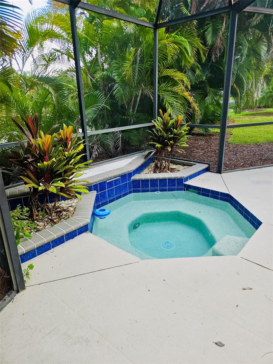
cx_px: 136
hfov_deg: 58.9
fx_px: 242
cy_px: 182
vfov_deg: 73.9
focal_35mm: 23
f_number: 1.8
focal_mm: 5.4
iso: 50
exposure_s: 1/227
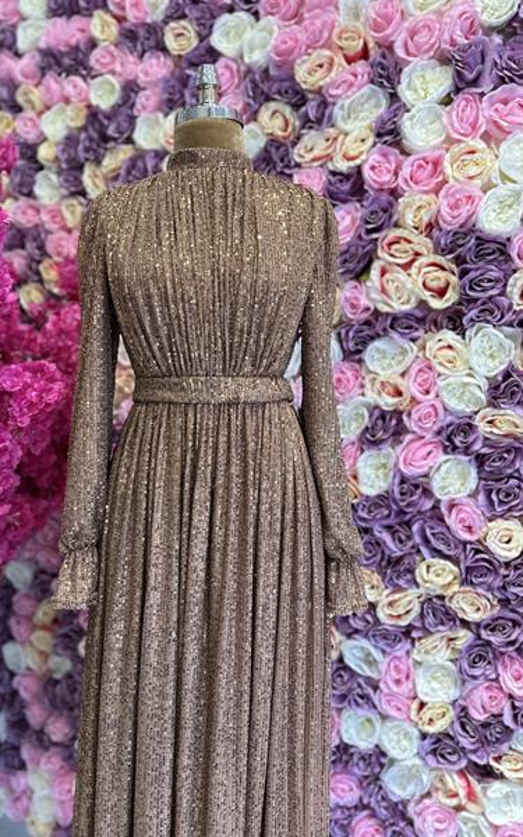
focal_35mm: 26
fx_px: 593
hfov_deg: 47.3
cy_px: 418
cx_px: 209
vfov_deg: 70.4
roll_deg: -2.6
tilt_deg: -4.0
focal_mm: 6.86
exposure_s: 1/161
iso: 64
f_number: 1.78
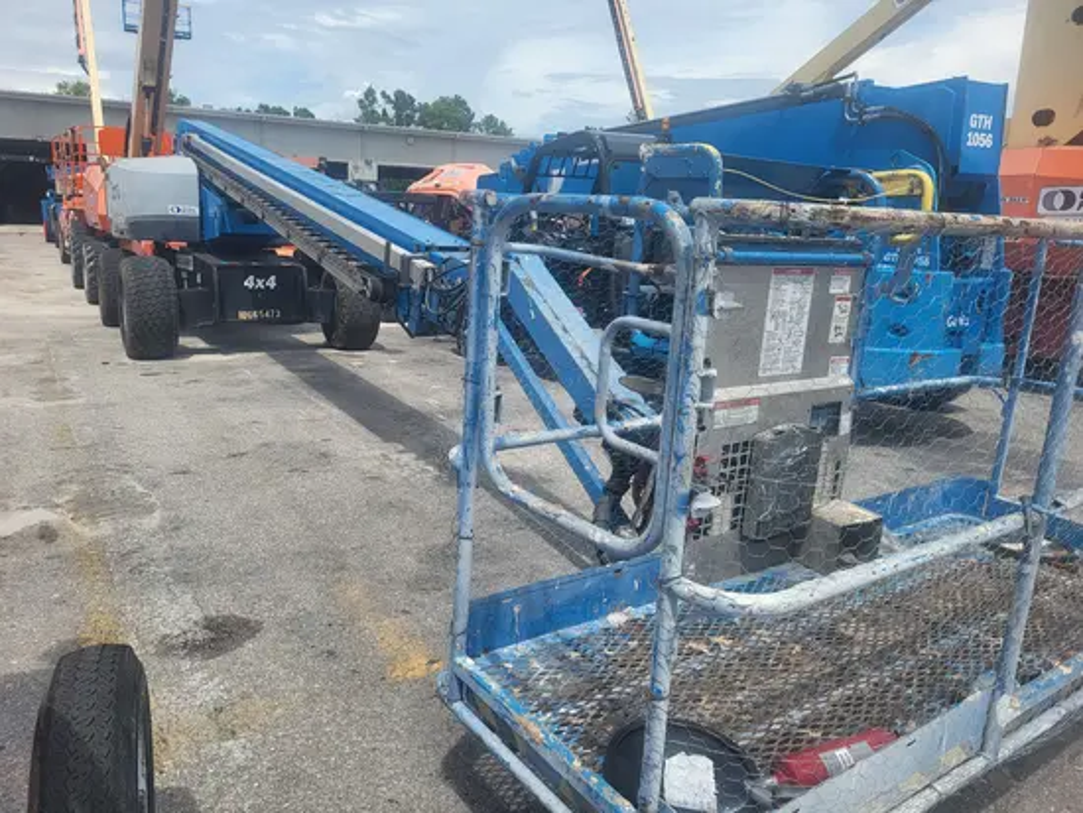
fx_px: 814
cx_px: 542
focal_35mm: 26
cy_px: 406
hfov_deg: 67.3
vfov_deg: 53.1
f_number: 1.8
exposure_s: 1/2456
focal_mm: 5.4
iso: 40
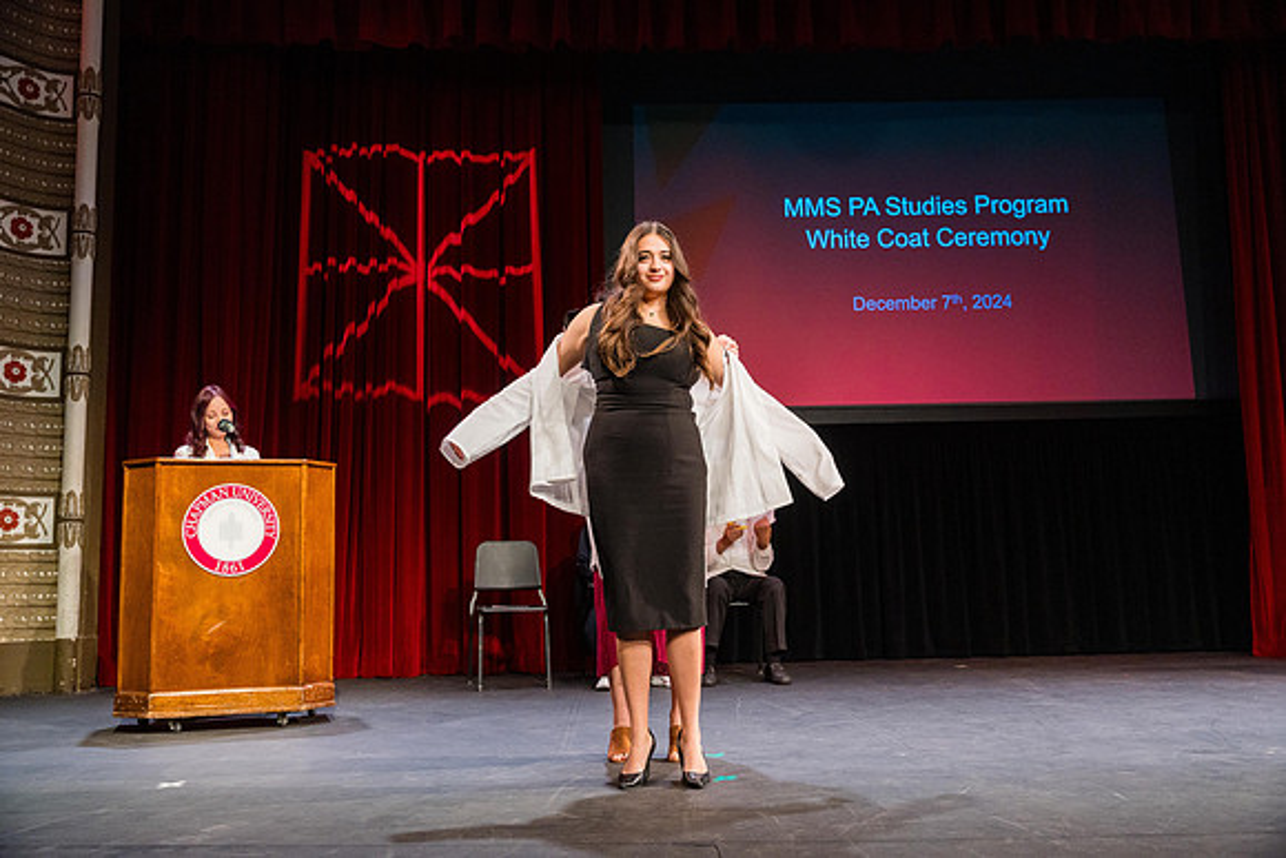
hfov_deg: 56.2
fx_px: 1204
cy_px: 429
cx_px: 643
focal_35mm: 34
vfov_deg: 39.2
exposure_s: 1/320
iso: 1250
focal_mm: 33.7
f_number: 3.5
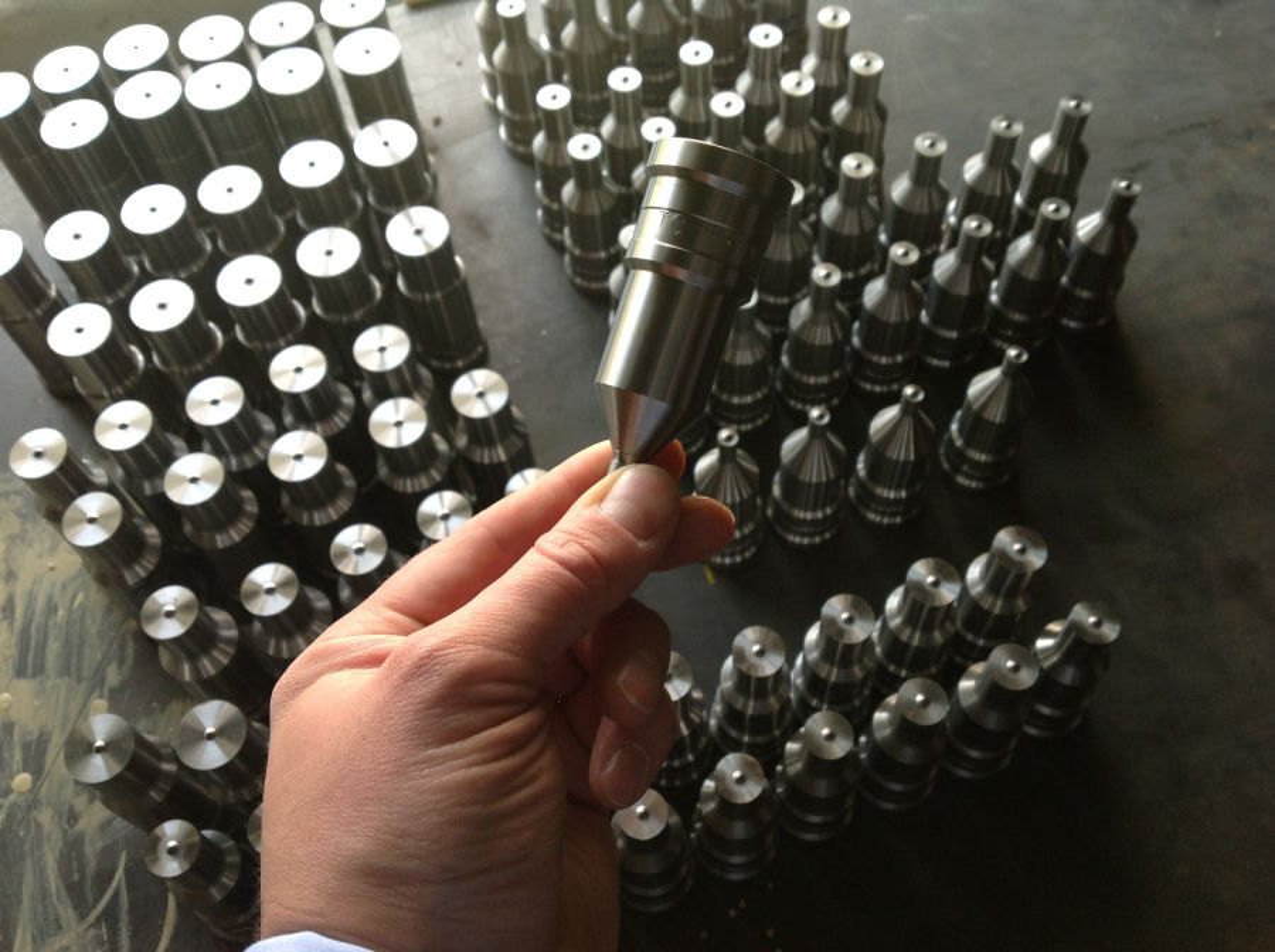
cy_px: 476
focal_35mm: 35
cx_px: 638
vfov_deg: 40.6
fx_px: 1287
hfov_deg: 52.7
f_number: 2.4
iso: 80
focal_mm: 4.28
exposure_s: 1/60
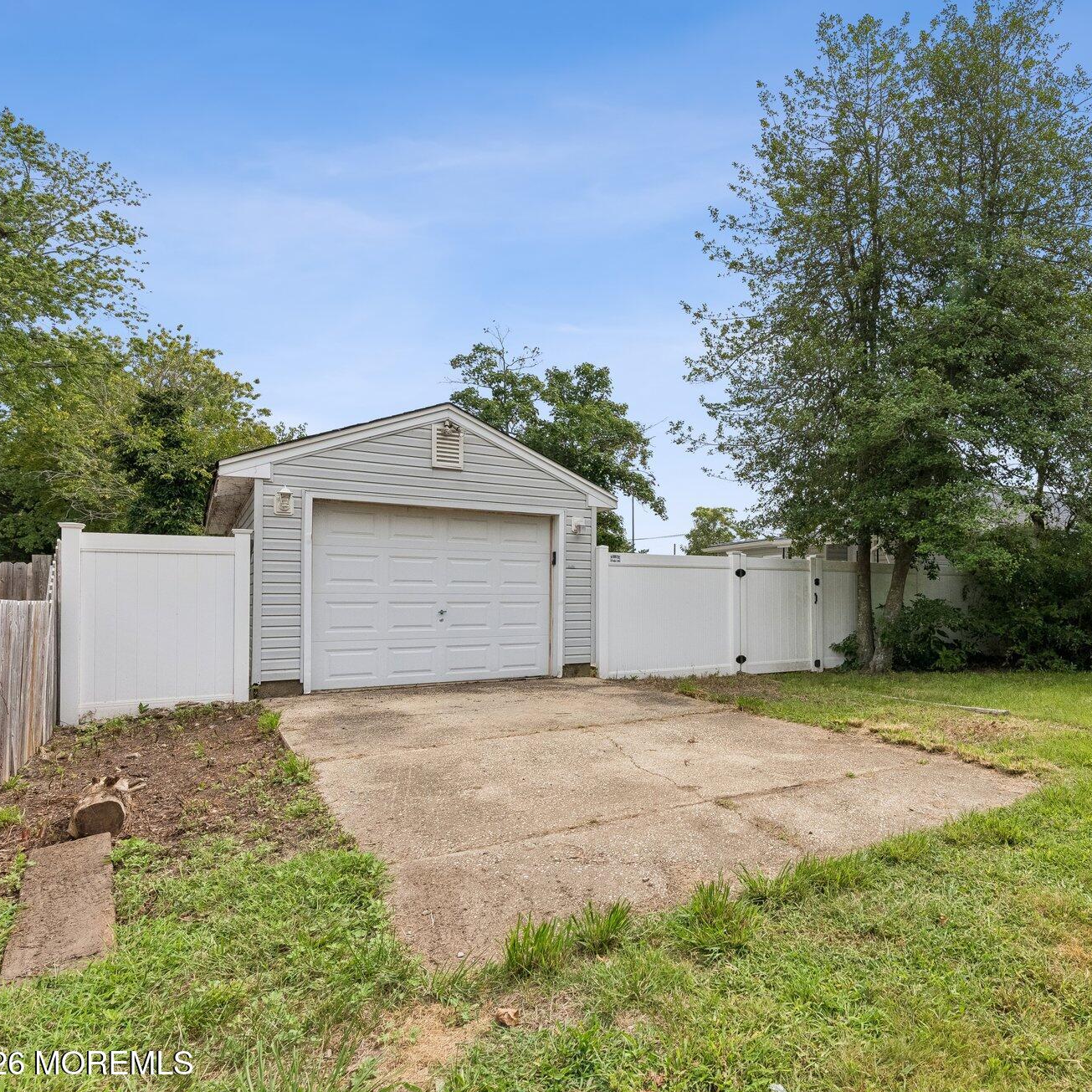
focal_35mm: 20
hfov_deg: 71.0
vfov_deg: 74.8
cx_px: 783
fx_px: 714
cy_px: 544
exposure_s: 1/4000
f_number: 7.1
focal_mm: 15
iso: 1000
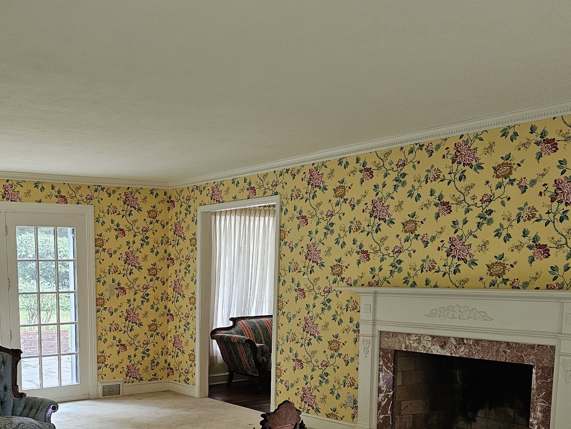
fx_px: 693
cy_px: 368
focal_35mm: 42
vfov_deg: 33.0
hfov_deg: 43.1
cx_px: 128
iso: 400
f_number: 1.7
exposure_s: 1/120
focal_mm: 6.3
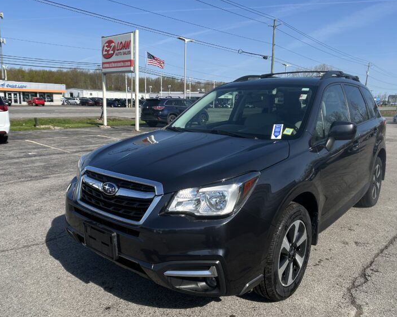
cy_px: 155
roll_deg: -2.1
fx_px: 435
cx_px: 203
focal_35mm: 37
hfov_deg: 49.1
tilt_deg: -9.2
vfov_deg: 40.1
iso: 50
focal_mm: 5.7
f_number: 1.5
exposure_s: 1/3460
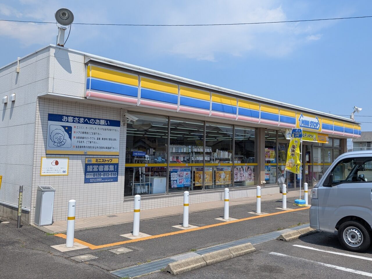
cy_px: 140
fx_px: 258
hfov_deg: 71.6
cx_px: 186
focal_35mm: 24
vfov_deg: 56.8
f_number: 1.7
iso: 29
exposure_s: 1/1923
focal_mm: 4.53
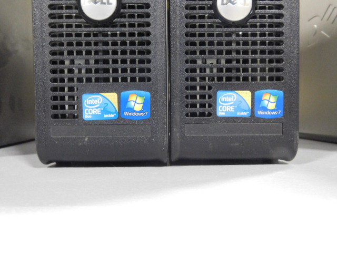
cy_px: 126
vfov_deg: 46.8
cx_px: 168
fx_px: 292
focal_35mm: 30
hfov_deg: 60.0
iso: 800
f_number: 3.2
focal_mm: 5.3
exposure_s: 1/6
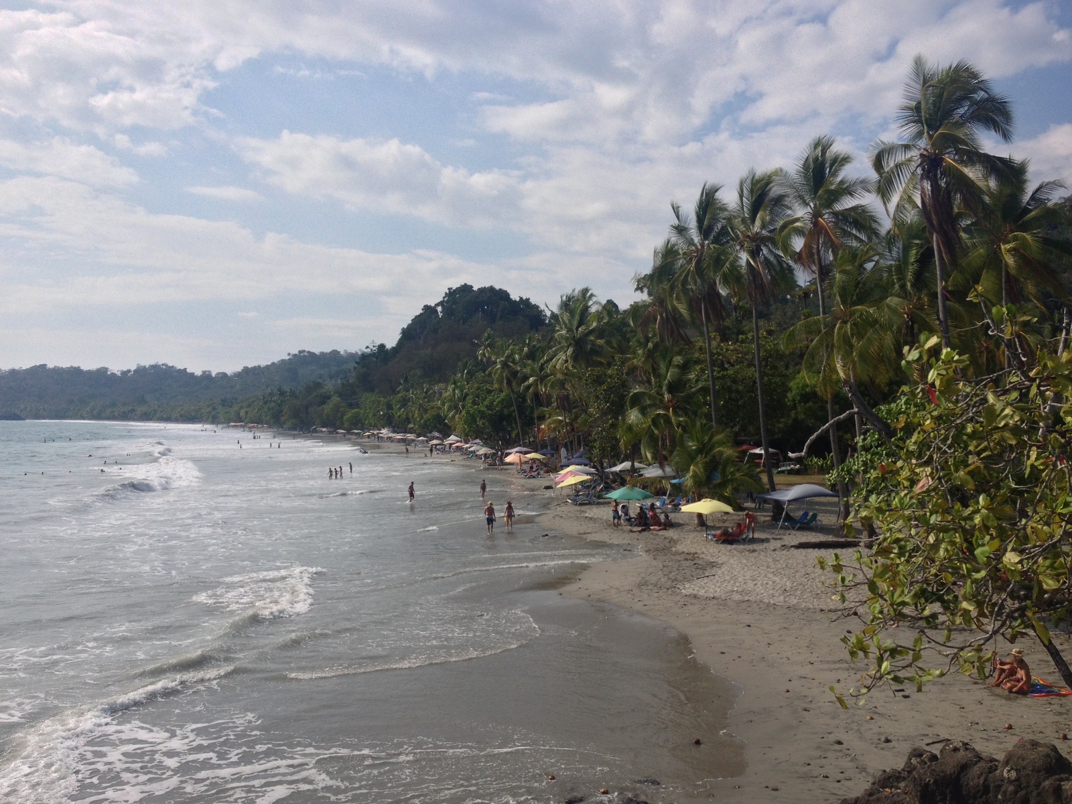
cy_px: 402
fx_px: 1084
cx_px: 536
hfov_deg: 52.6
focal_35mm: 35
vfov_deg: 40.7
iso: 50
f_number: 2.4
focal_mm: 4.28
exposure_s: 1/3067
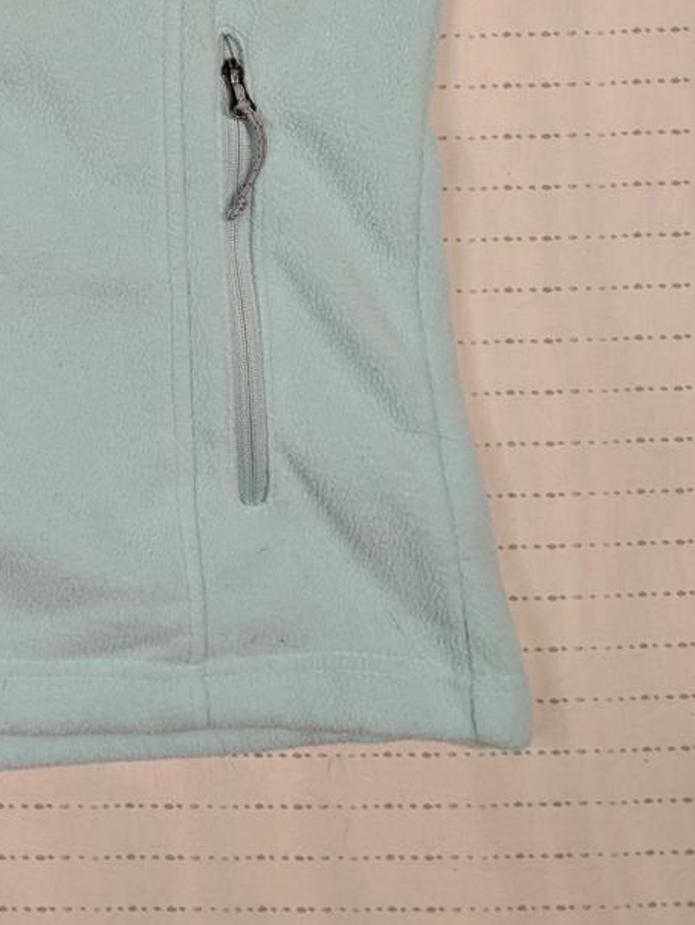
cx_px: -213
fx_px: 1766
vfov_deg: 26.6
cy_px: -133
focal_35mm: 66
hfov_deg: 20.3
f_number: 1.89
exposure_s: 1/40
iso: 61
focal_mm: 5.43
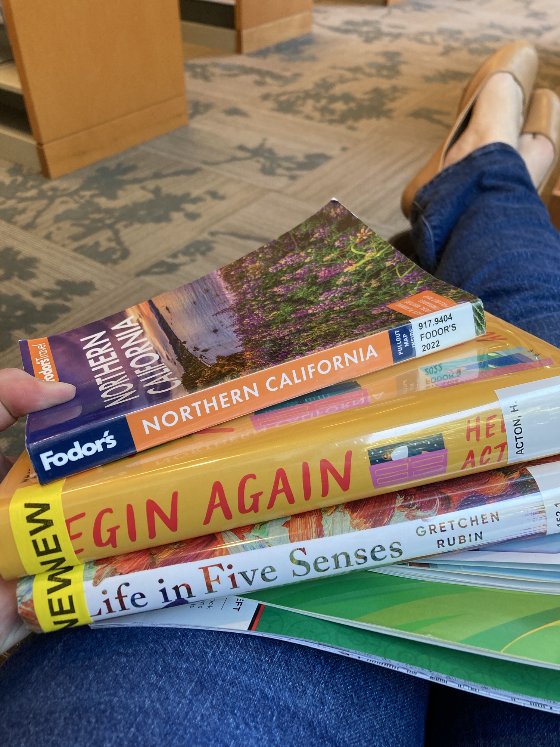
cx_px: 280
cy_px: 374
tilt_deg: -39.9
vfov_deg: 63.4
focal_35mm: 28
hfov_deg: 49.7
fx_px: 604
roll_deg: +0.0
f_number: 1.8
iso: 80
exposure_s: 1/74
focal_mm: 3.99
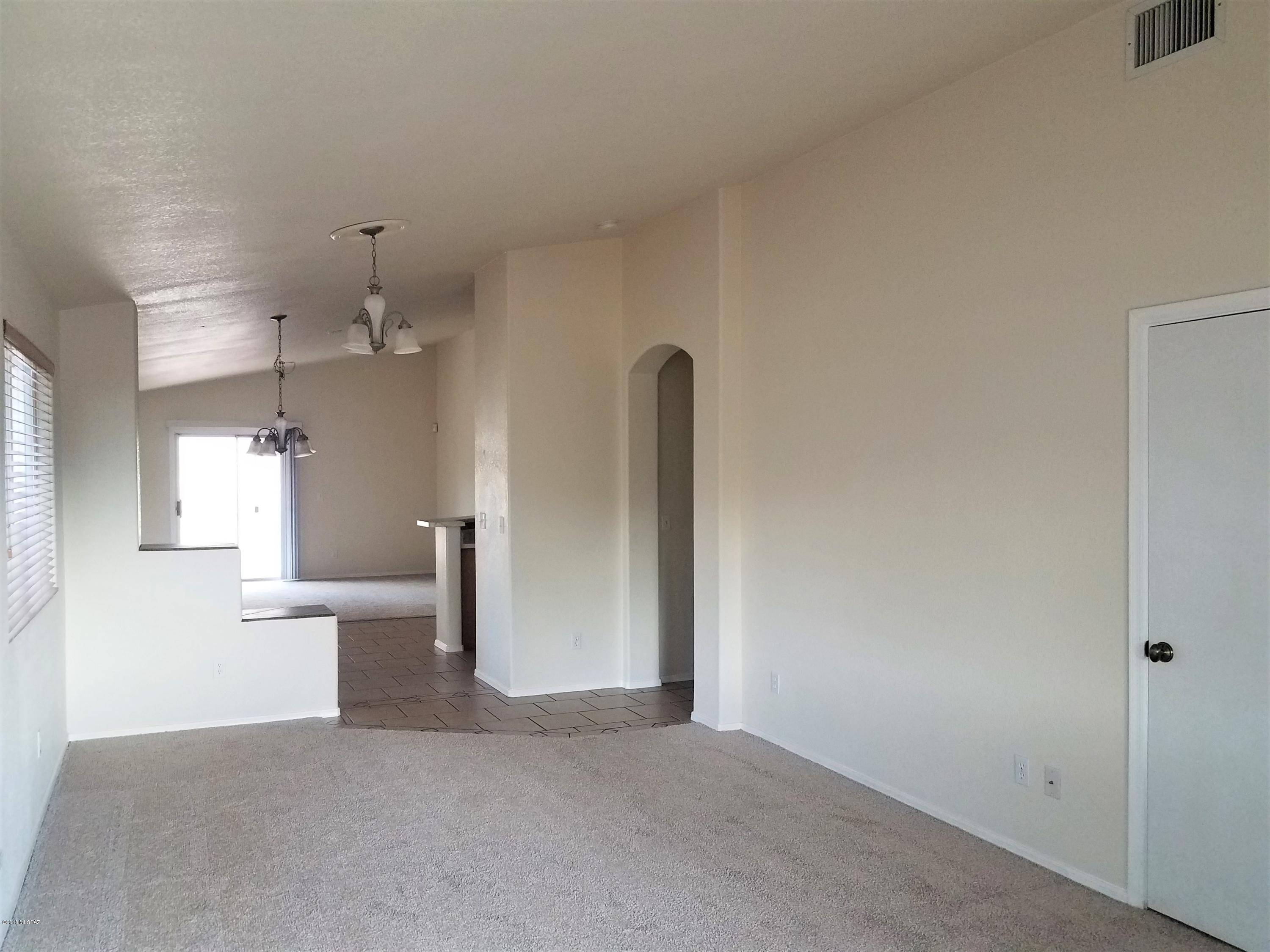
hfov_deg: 67.3
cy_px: 476
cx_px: 635
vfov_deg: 53.1
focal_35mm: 26
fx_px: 954
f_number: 1.7
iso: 200
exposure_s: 1/60
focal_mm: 4.2
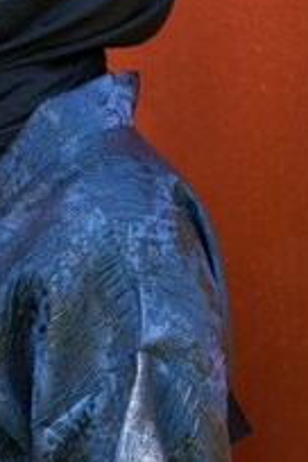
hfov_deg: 3.8
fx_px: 4671
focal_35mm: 364
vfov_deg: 5.7
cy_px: 165
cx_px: -36
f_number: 4
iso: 200
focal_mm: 160
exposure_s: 1/200
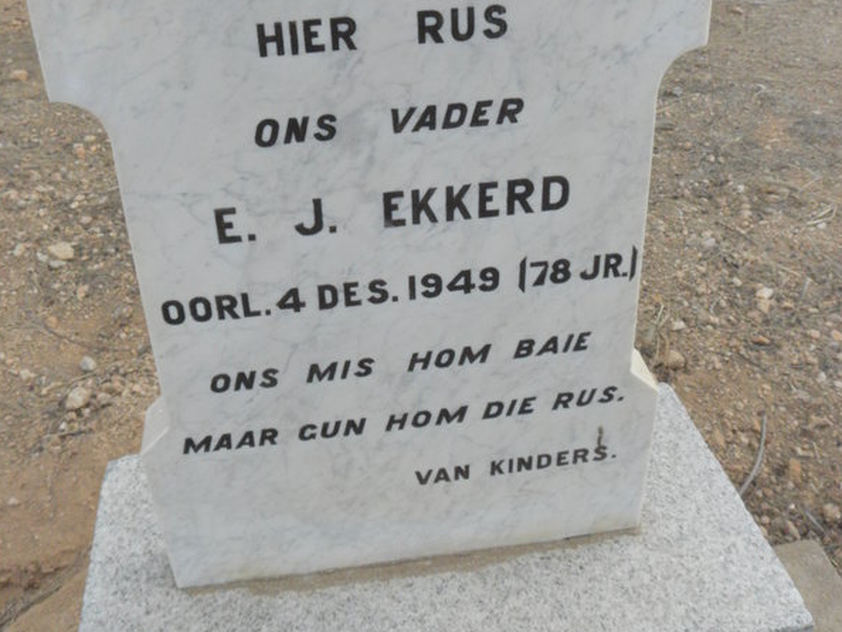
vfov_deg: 40.0
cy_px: 193
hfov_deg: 52.6
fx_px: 852
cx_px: 420
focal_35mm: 35
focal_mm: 4.6
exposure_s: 1/60
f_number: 6.3
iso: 200
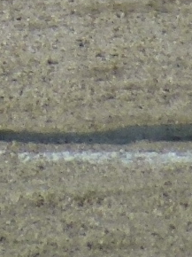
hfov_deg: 0.4
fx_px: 25122
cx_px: -628
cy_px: -396
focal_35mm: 3392
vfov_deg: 0.6
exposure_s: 1/800
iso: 100
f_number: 5.9
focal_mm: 68.8
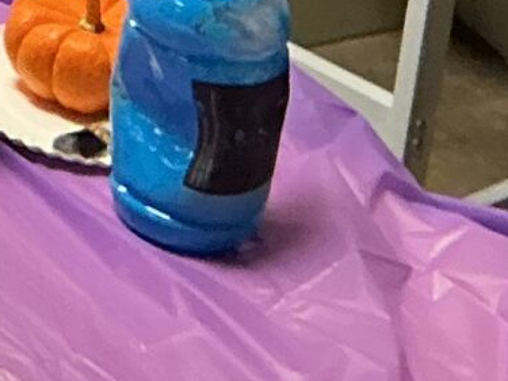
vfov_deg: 7.2
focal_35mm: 198
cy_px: -411
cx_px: -818
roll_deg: -0.1
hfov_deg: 8.8
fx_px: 2905
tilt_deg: -19.2
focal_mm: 3
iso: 100
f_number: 1.8
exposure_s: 1/60
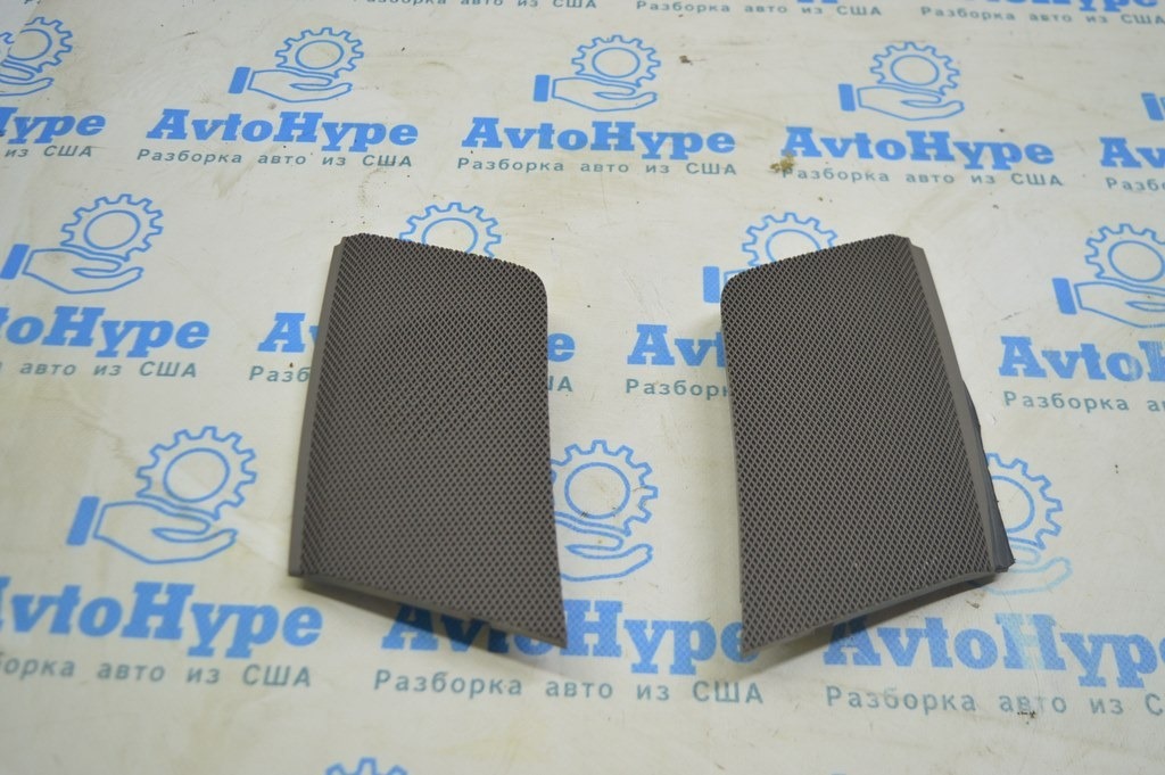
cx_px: 582
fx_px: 1164
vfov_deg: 36.8
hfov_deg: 53.2
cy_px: 388
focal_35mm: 36
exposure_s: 1/50
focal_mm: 24
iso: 400
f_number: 4
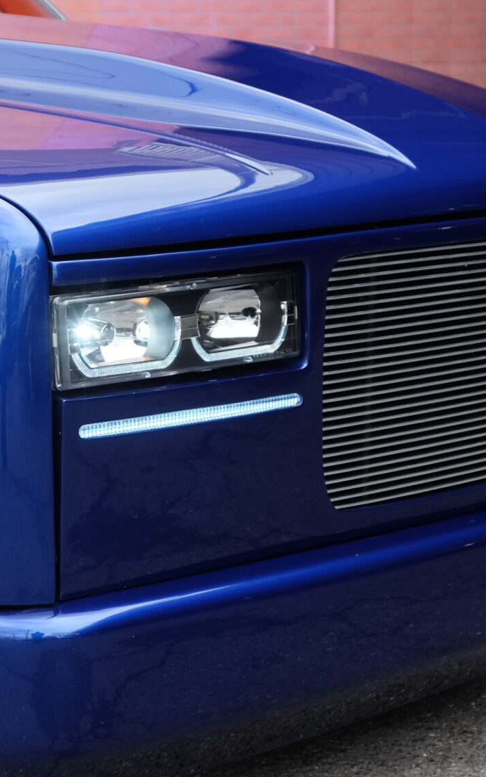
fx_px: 1949
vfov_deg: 22.5
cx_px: 119
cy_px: 461
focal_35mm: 92
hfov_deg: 14.2
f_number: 5.6
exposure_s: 1/180
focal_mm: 26.5
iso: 400
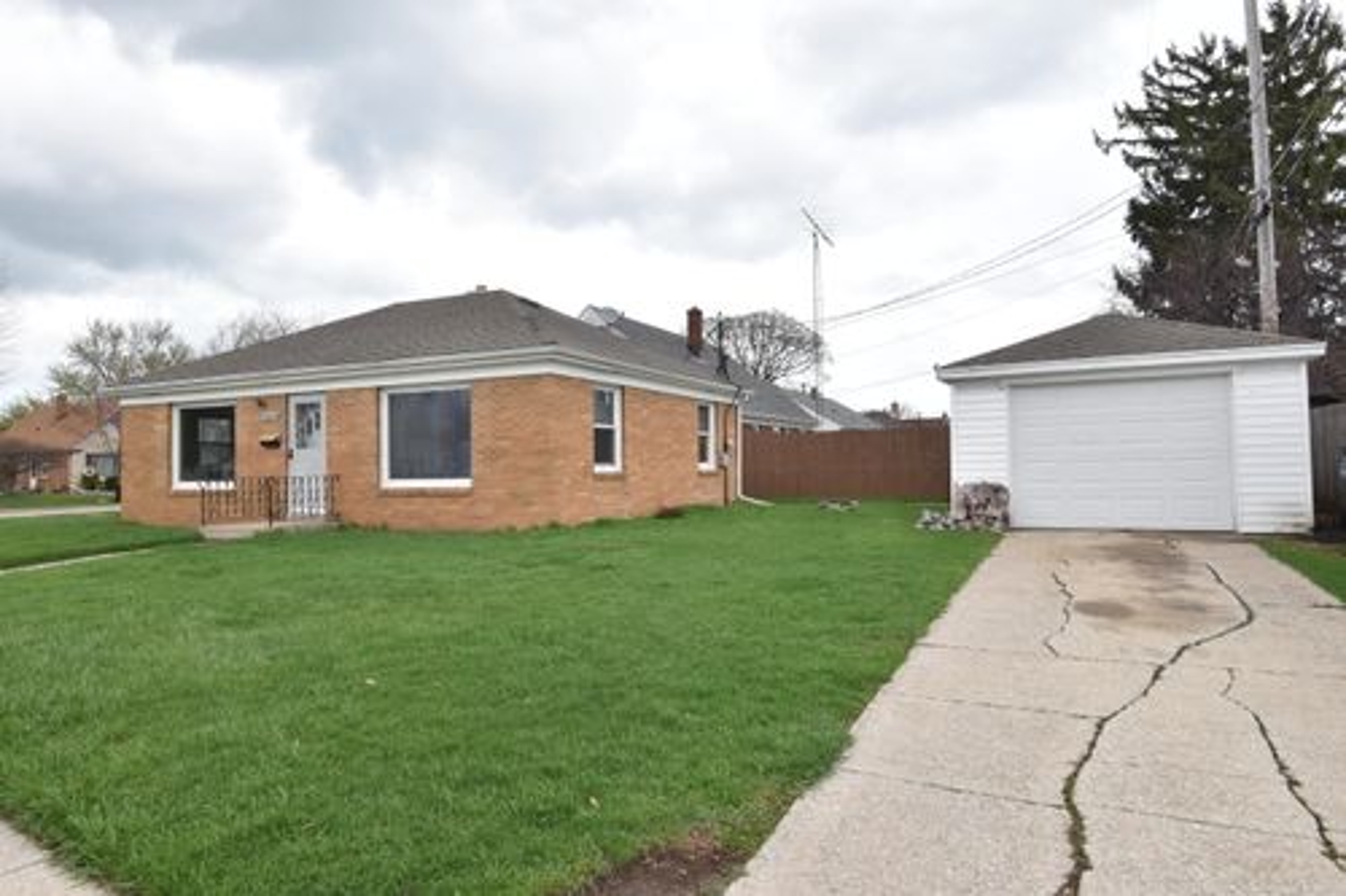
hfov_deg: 81.2
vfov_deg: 59.5
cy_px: 448
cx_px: 673
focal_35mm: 21
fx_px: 785
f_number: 11
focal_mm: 14
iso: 800
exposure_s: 1/500
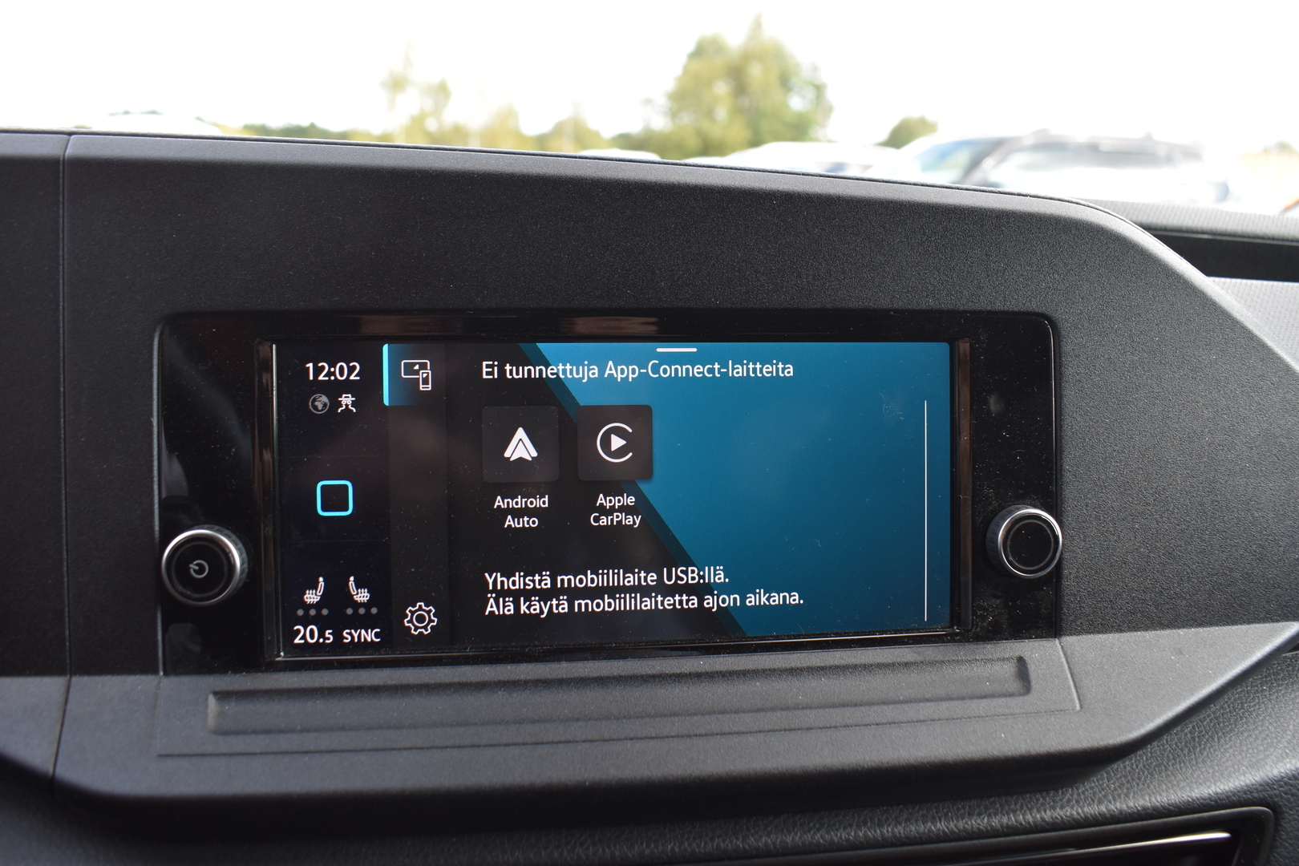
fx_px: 1082
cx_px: 650
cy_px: 433
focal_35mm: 30
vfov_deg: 43.6
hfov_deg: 61.9
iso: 400
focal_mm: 20
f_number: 5.6
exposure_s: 1/125
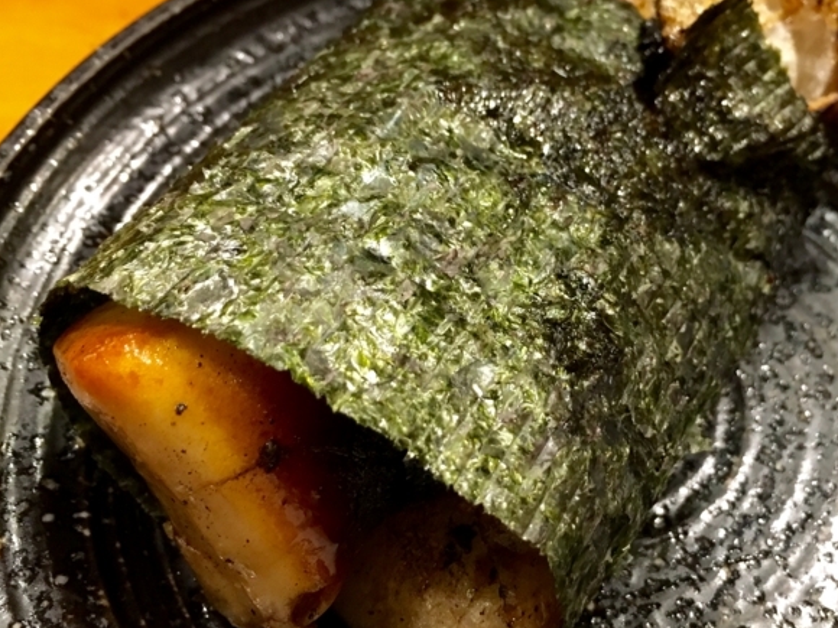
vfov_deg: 36.0
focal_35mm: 40
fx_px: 968
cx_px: 526
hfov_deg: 46.4
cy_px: 310
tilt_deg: -54.3
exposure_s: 1/20
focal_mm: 4.15
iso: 200
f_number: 2.2
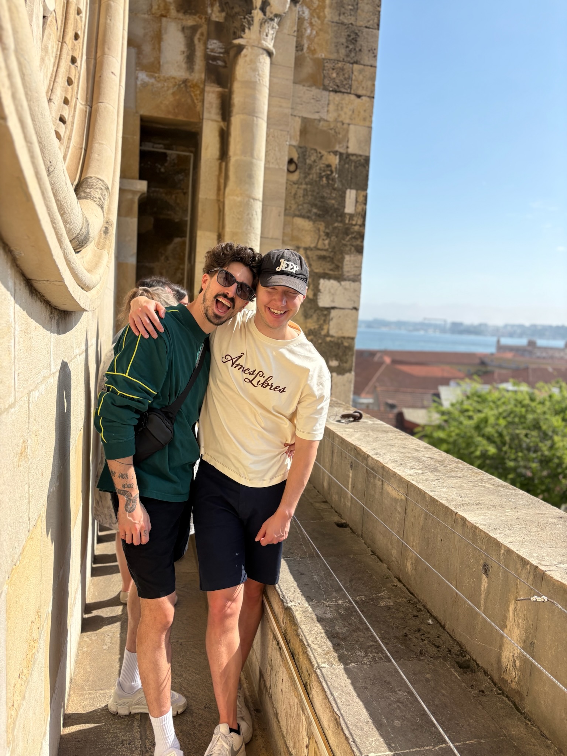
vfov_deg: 67.3
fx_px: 568
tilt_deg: -5.8
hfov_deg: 53.1
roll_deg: -3.6
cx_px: 284
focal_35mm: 26
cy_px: 378
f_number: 1.6
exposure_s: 1/3279
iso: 50
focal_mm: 5.96
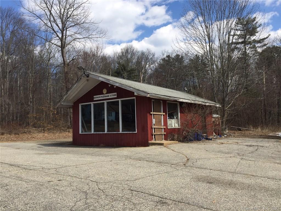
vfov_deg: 48.2
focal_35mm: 29
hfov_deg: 61.7
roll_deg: +2.4
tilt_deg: +4.8
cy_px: 106
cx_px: 140
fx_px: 235
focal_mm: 4.15
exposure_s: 1/1883
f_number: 2.2
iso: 32
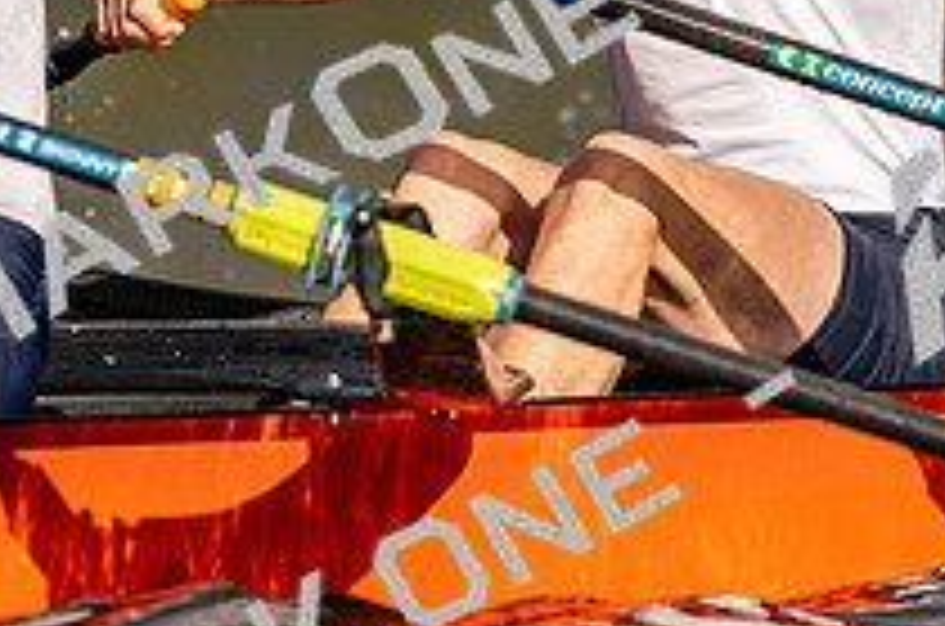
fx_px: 43502
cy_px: -63
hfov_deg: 1.2
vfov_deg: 0.8
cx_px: 504
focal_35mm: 1661
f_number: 4
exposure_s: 1/2500
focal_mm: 600
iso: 110
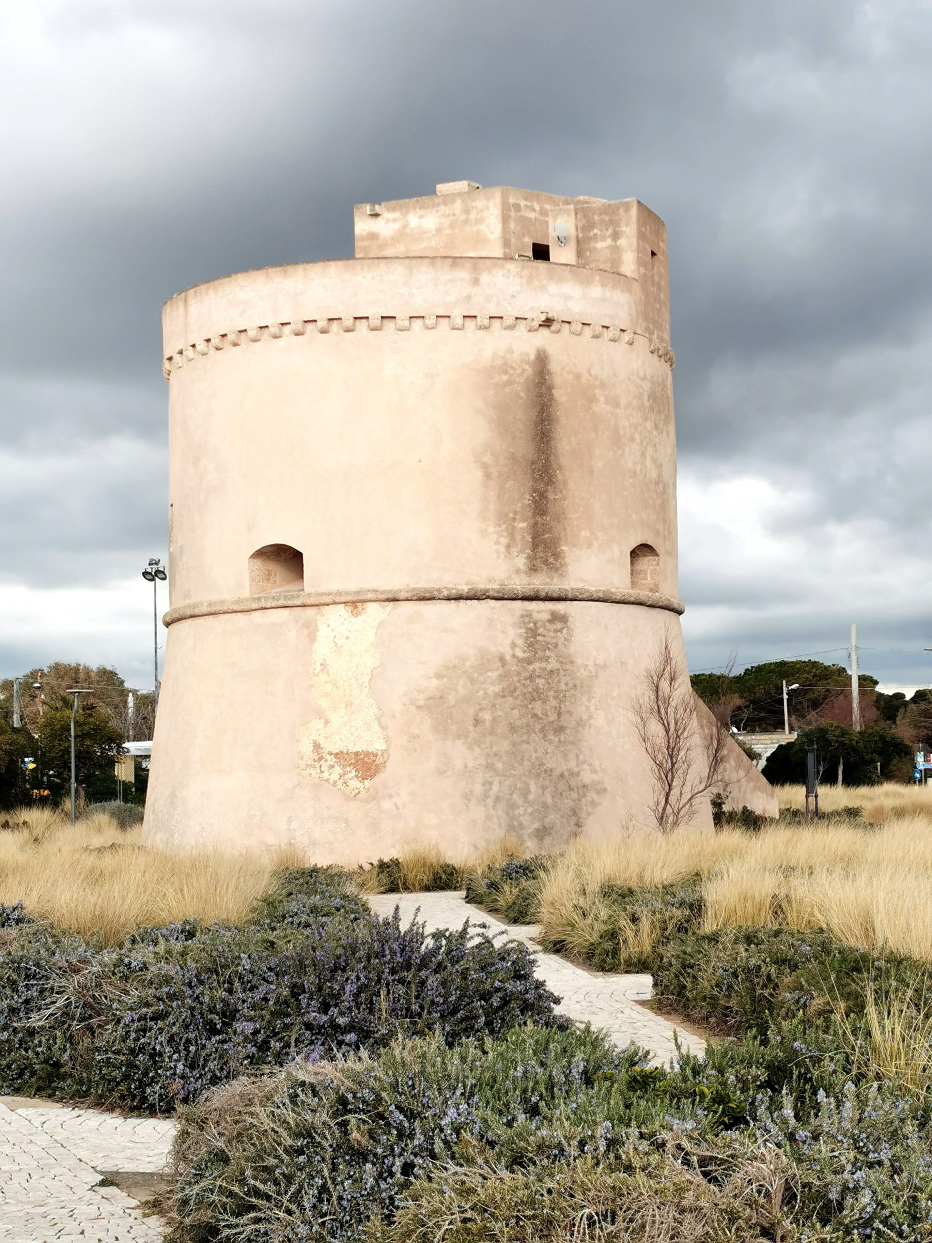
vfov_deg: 29.8
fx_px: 2333
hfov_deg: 22.6
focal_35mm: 65
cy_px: 622
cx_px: 466
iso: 50
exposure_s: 1/597
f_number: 1.6
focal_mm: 5.56
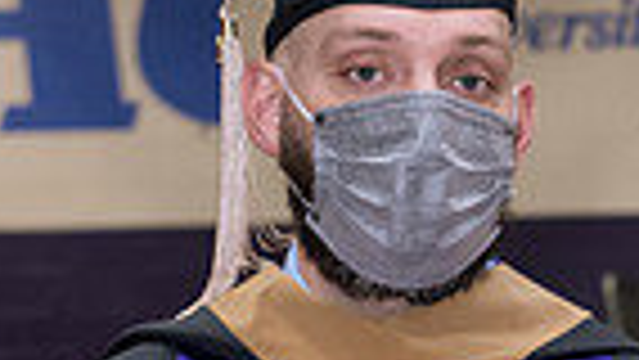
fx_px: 4356
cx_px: 1017
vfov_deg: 4.7
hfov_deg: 8.2
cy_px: 493
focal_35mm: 257
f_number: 5.6
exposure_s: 1/160
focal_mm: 60
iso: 2000
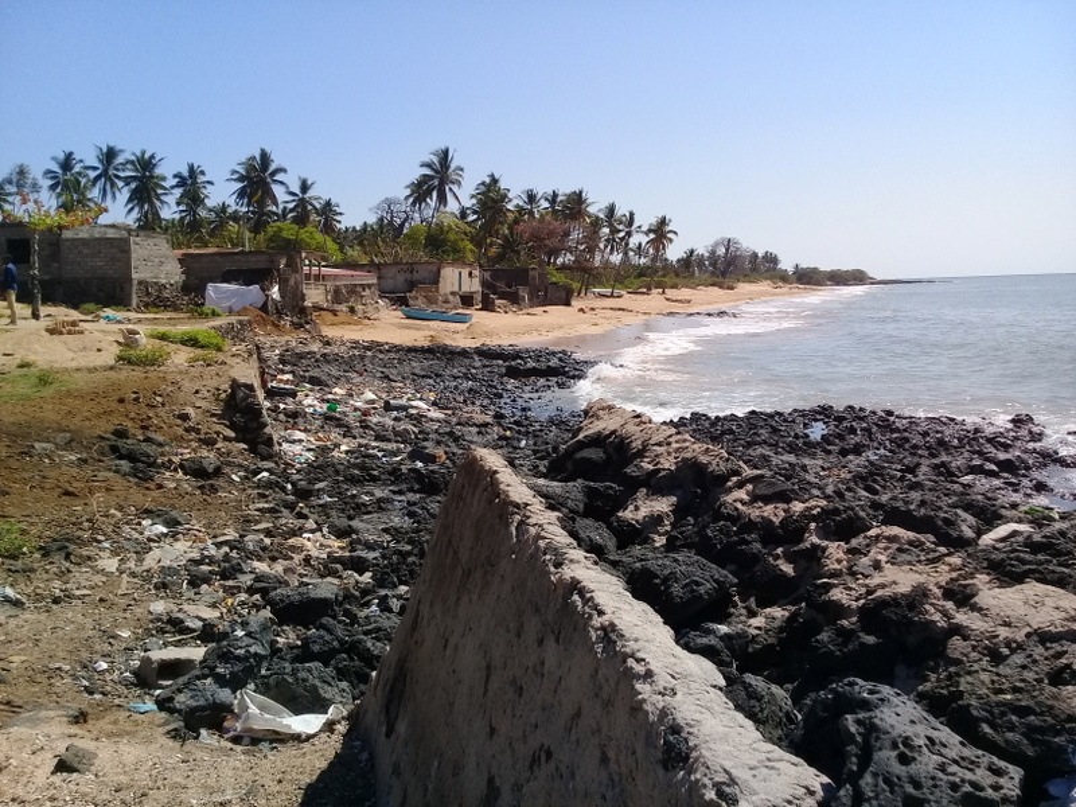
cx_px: 538
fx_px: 964
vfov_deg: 45.4
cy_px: 404
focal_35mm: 31
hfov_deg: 58.4
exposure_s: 1/1495
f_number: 2.2
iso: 50
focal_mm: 3.3
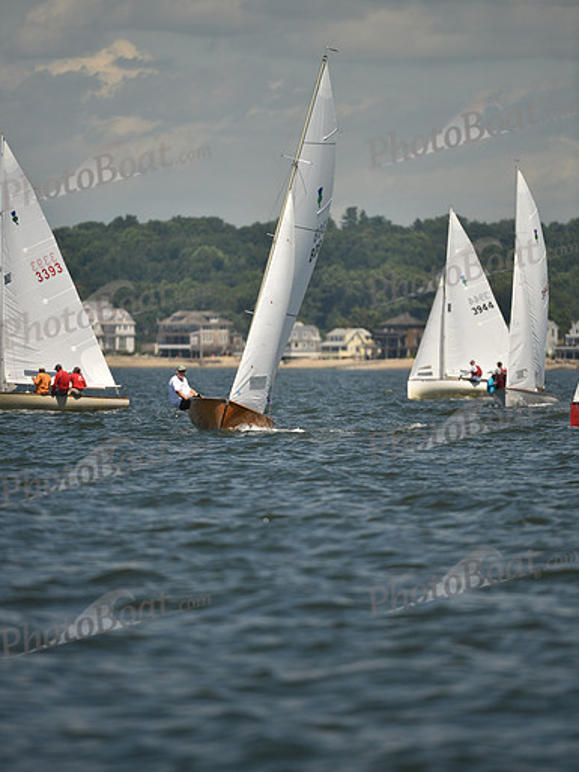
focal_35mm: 435
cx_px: 290
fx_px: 9697
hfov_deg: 3.4
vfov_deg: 4.6
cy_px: 369
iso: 250
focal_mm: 400
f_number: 4
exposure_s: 1/4000
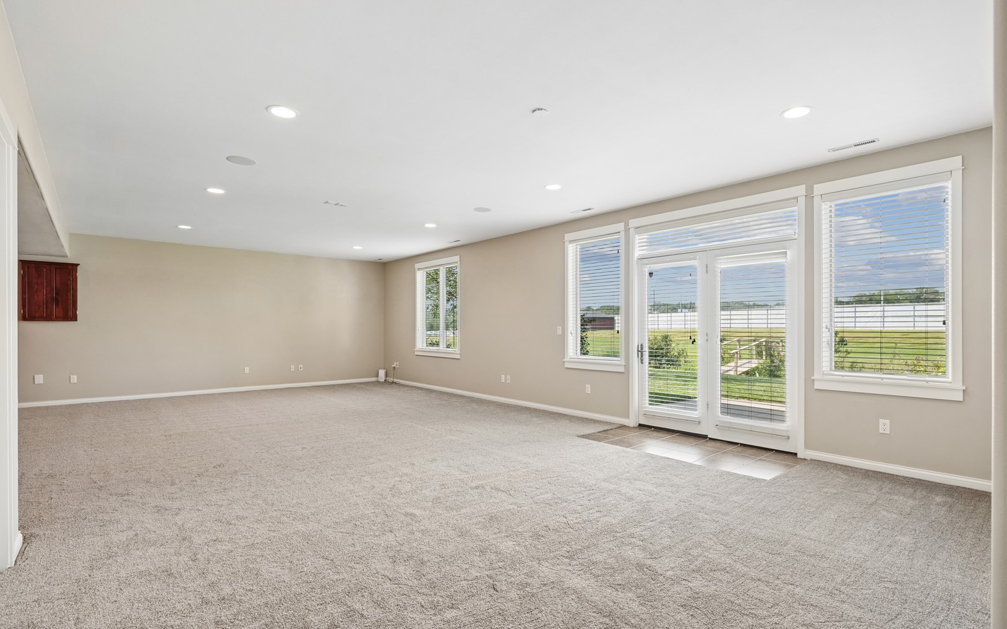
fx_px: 466
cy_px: 326
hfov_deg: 94.4
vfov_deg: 68.0
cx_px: 511
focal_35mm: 17
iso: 400
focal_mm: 16
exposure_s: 1/30
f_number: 8
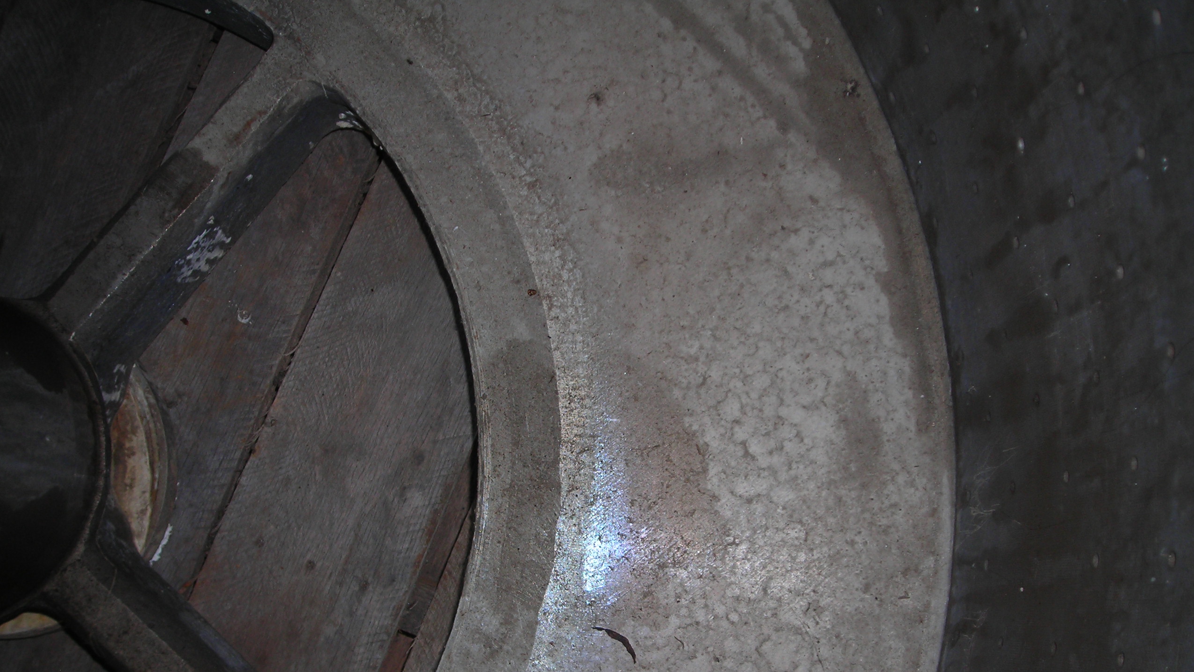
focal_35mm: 42
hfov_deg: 48.4
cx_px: 599
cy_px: 433
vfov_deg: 28.2
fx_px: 1330
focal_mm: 6.3
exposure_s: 1/60.1
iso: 50
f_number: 3.2
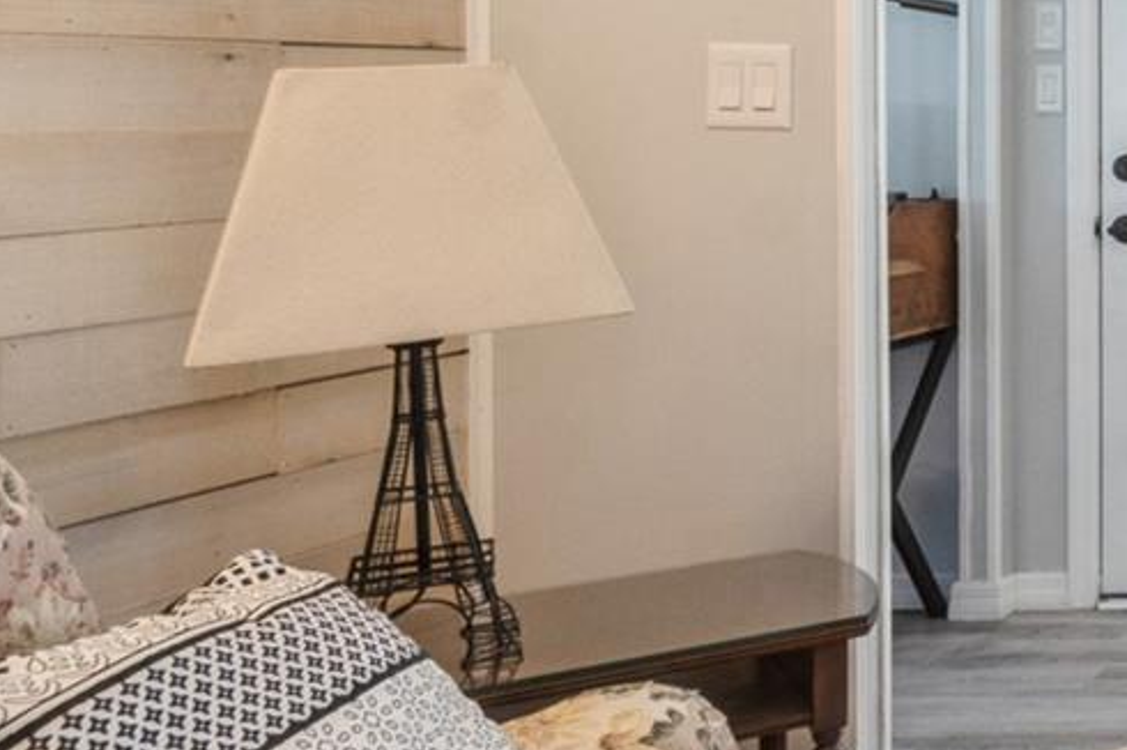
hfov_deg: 26.6
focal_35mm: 49
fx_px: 1533
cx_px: 1757
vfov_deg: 26.1
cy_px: 7
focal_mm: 10
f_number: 8
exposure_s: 1/25
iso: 200
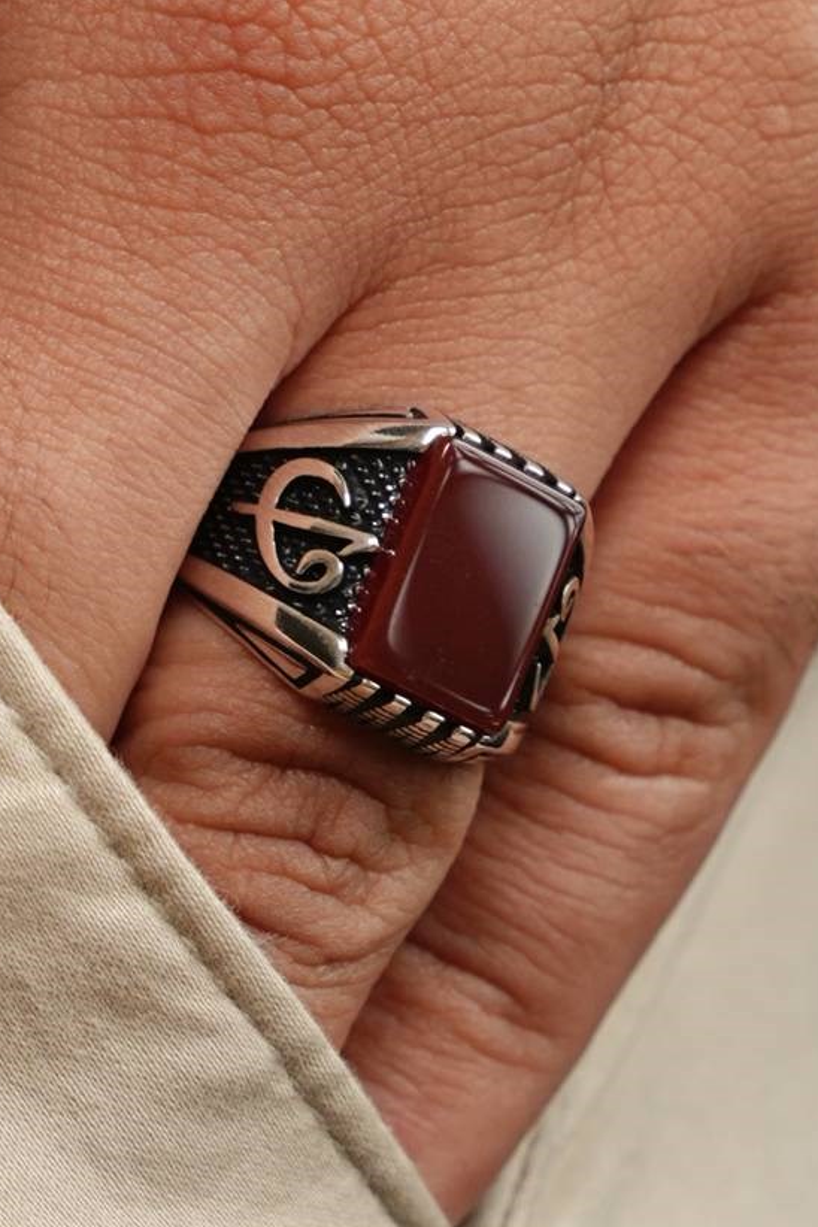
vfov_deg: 14.9
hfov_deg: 9.9
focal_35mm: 138
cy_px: 681
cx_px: 448
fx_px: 4703
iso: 800
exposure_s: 1/100
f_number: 6.3
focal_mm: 70
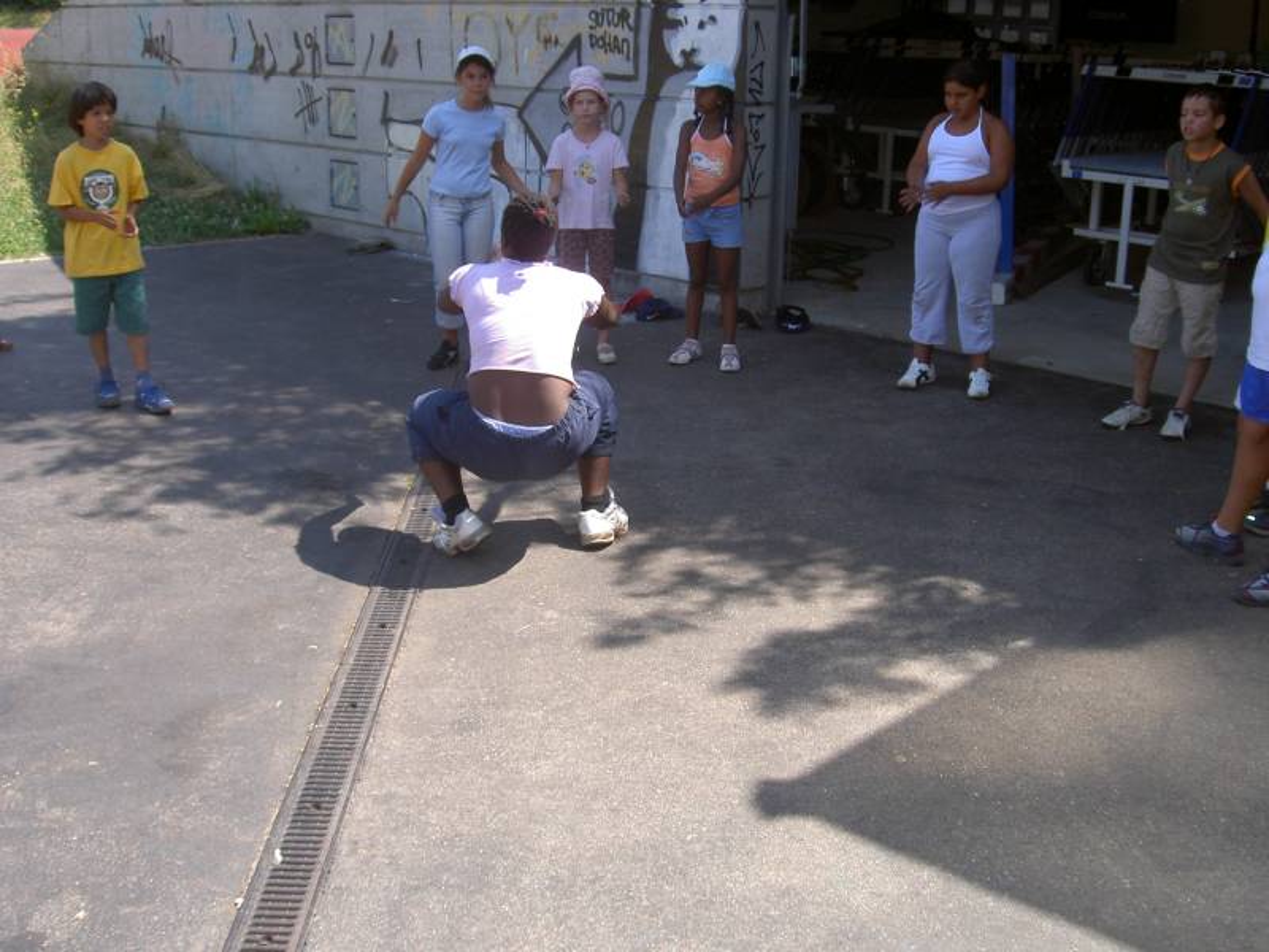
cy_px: 476
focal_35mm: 39
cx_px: 634
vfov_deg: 36.8
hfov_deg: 47.9
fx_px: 1430
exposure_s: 1/160
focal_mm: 8
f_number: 4.7
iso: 100
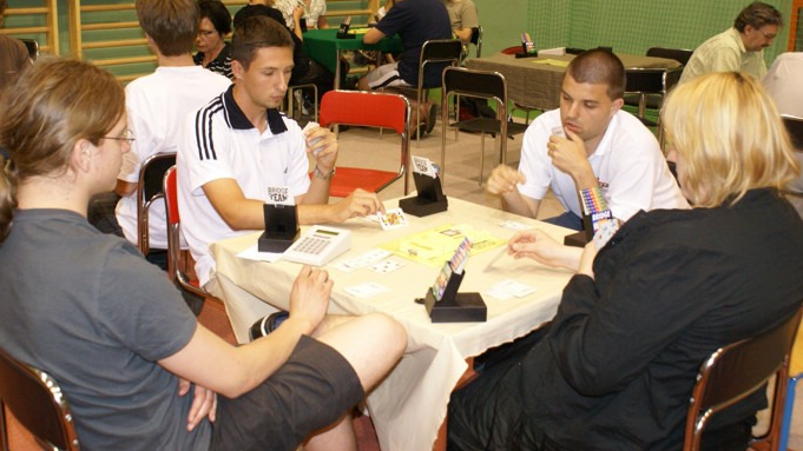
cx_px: 393
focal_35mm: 42
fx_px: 894
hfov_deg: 48.4
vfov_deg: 28.3
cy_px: 183
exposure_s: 1/40
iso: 800
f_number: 5.6
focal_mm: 26
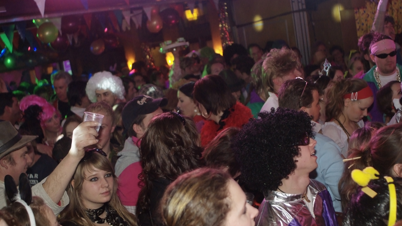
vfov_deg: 26.5
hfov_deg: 45.5
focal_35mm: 45
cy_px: 123
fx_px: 480
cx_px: 202
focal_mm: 28
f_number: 2.8
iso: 1250
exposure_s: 1/100
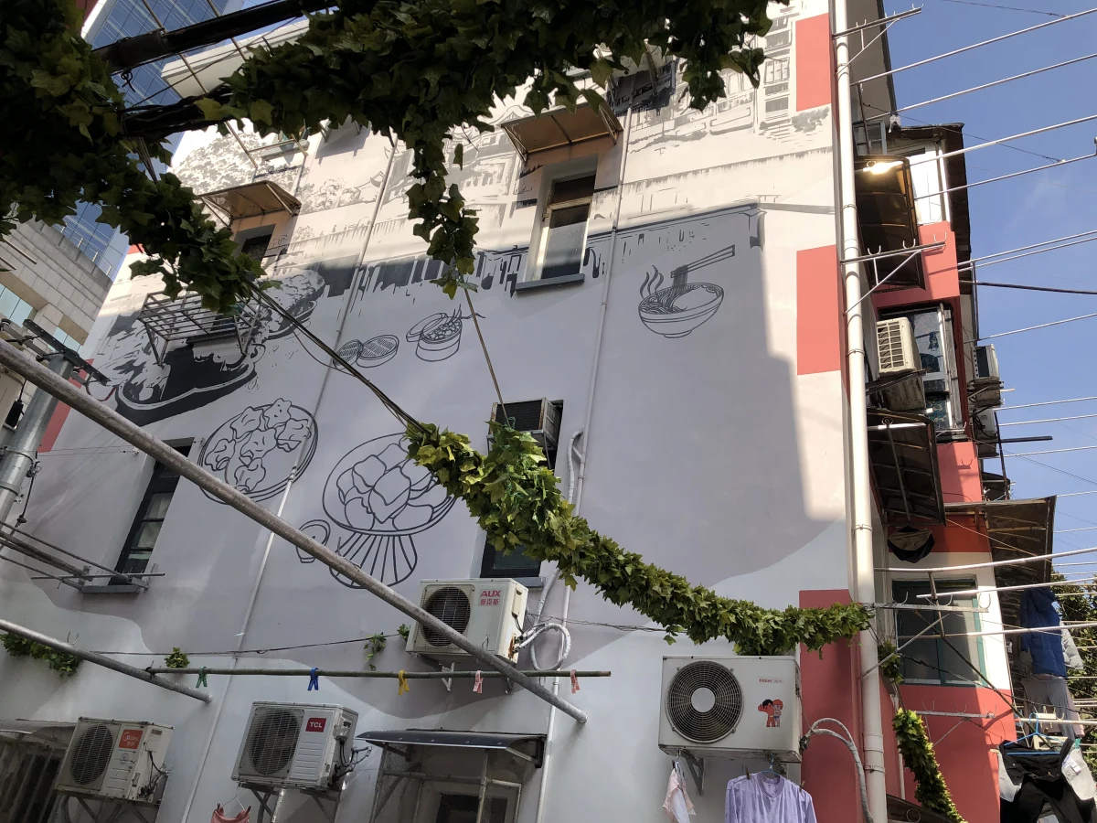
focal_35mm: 28
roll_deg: -7.8
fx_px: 887
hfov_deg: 63.4
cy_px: 412
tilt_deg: +30.9
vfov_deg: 49.7
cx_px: 548
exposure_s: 1/1333
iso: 20
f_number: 1.8
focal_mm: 4
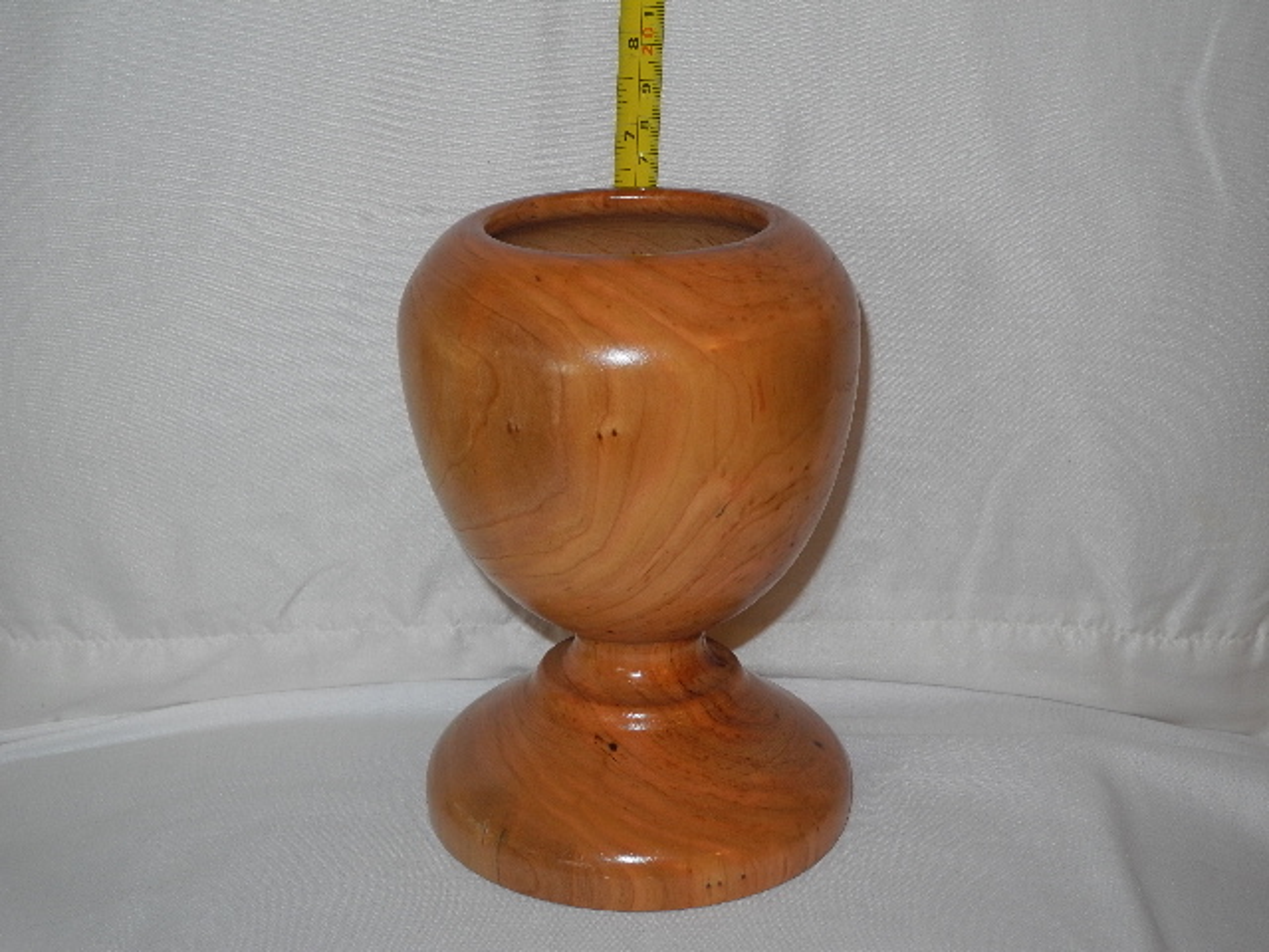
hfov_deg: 34.9
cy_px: 476
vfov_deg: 26.6
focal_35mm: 55
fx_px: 2016
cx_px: 634
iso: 200
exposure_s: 1/30
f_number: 3.5
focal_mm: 11.8
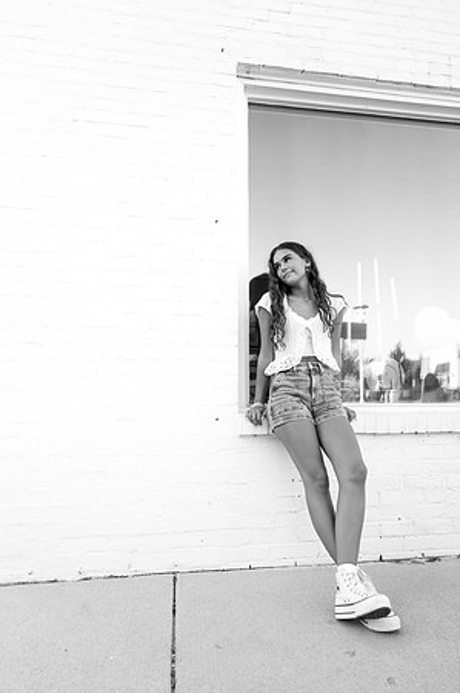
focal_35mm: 24
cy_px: 346
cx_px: 230
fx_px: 461
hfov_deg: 53.0
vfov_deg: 73.8
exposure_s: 1/1250
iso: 1600
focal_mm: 24
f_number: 4
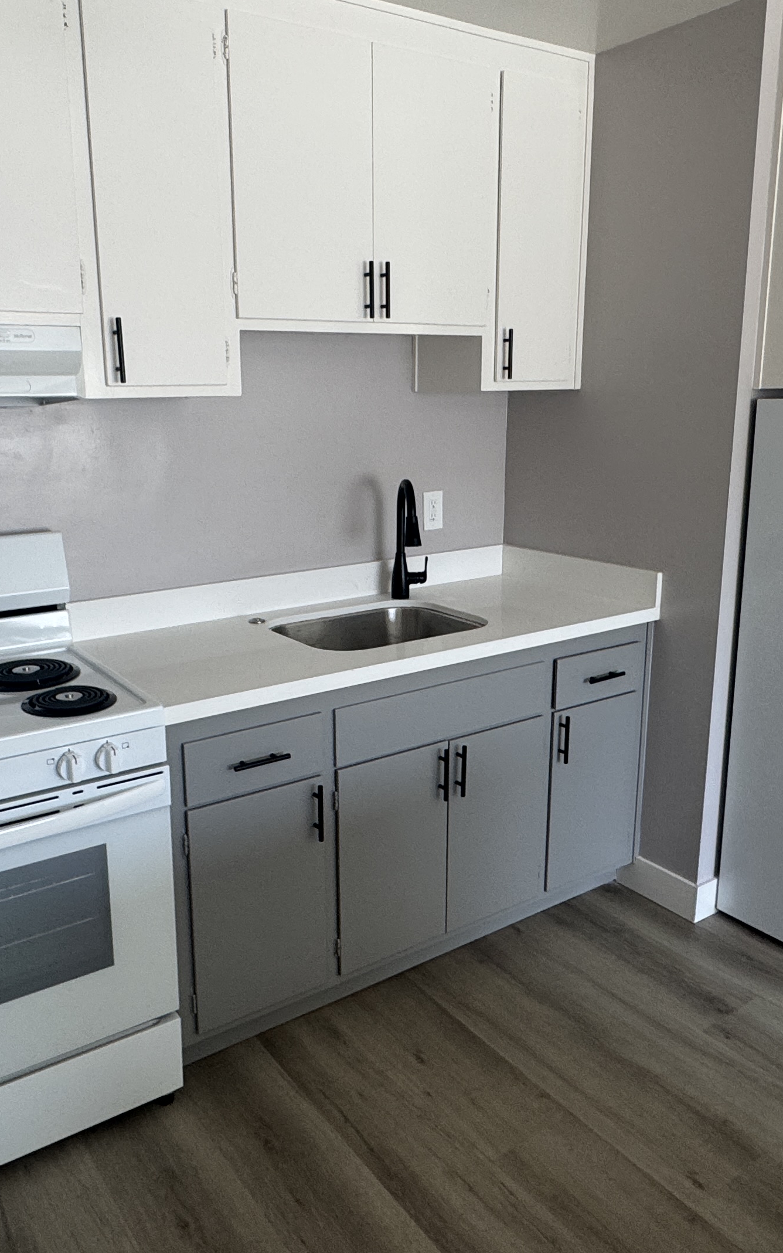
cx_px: 334
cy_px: 613
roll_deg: -0.1
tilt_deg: -14.4
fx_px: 956
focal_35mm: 28
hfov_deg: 44.4
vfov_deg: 66.5
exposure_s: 1/99
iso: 125
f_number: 2.2
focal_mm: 2.22
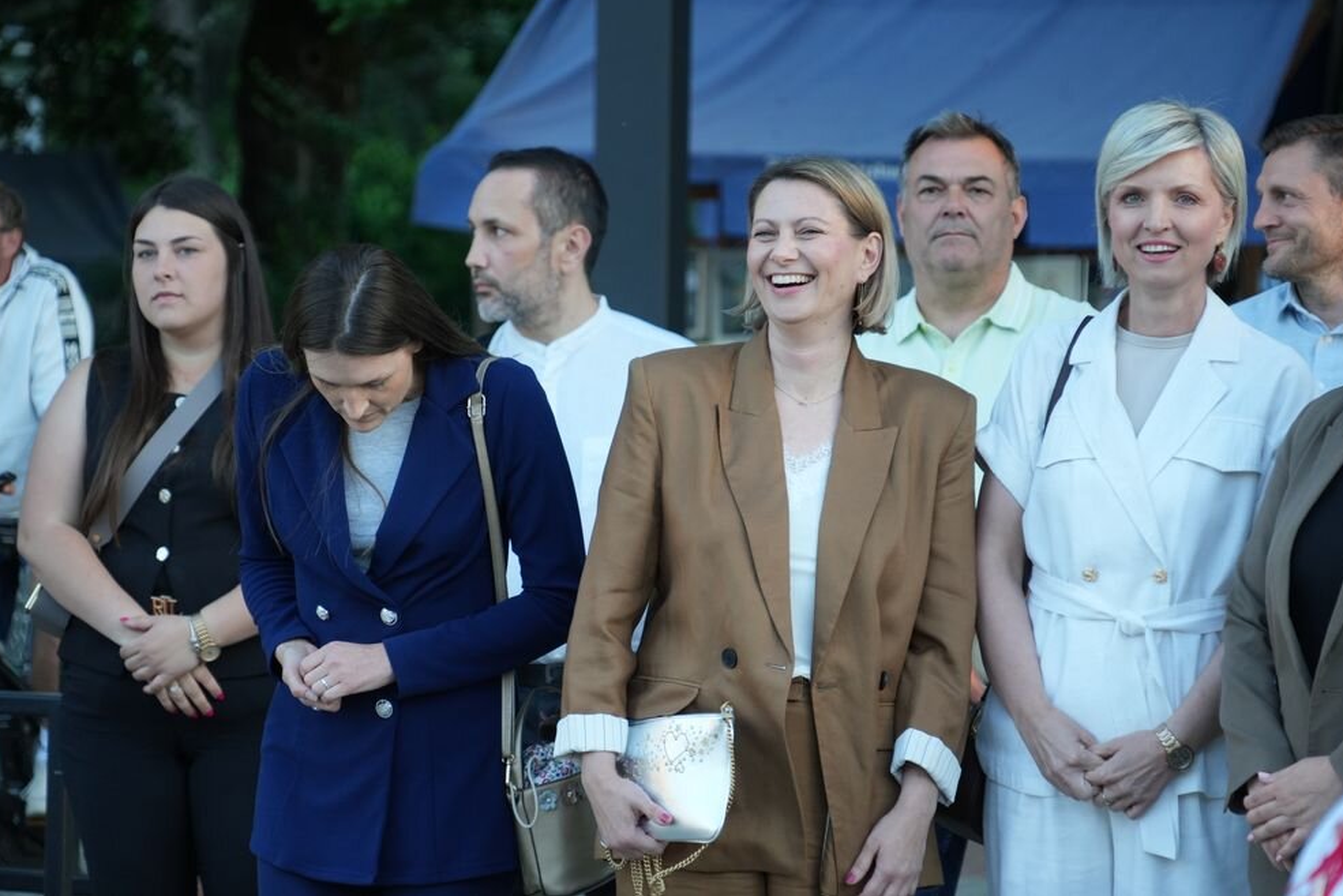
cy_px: 432
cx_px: 665
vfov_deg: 7.4
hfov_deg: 11.1
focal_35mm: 185
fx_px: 6902
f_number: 6.3
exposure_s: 1/200
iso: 1250
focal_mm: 178
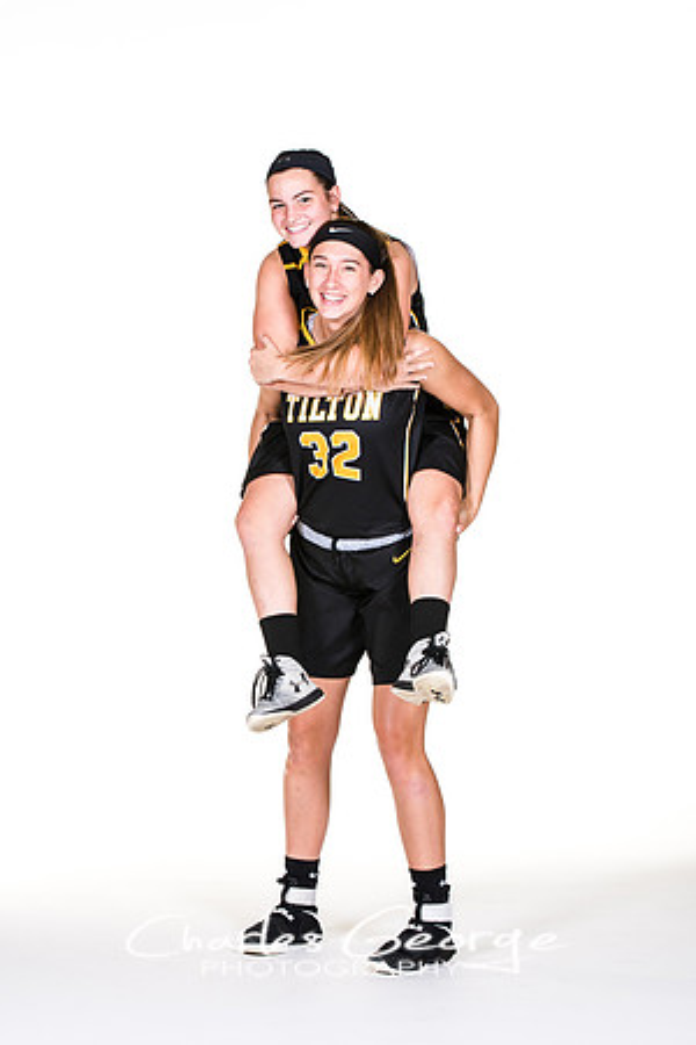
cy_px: 522
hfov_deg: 11.1
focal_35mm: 123
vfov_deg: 16.7
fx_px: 3567
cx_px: 348
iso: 200
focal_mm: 82
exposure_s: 1/160
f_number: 6.3
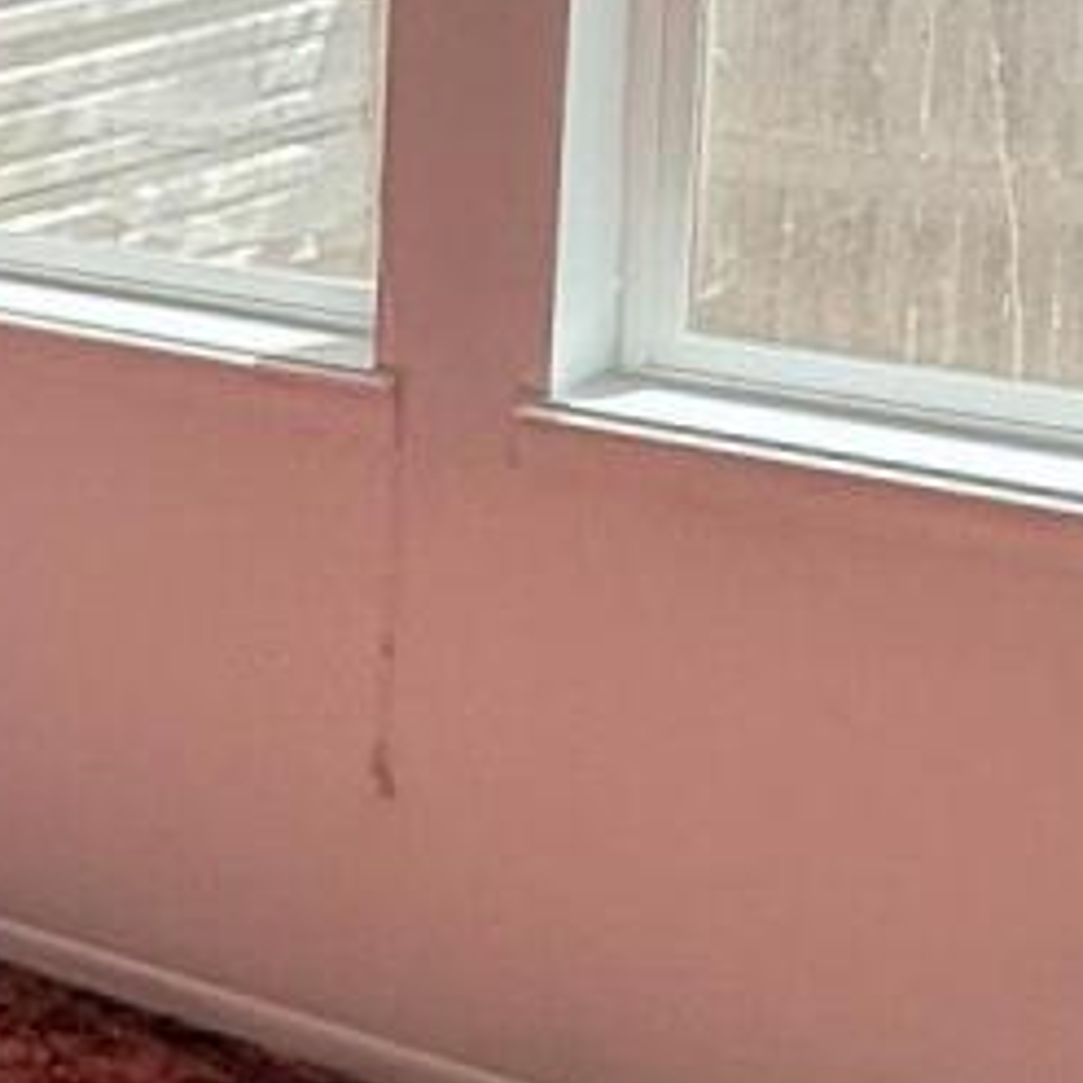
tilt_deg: -9.5
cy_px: 189
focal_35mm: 100
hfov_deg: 14.5
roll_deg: +1.0
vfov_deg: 17.2
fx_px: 3540
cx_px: -1052
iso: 64
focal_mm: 2.22
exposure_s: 1/313
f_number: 2.2
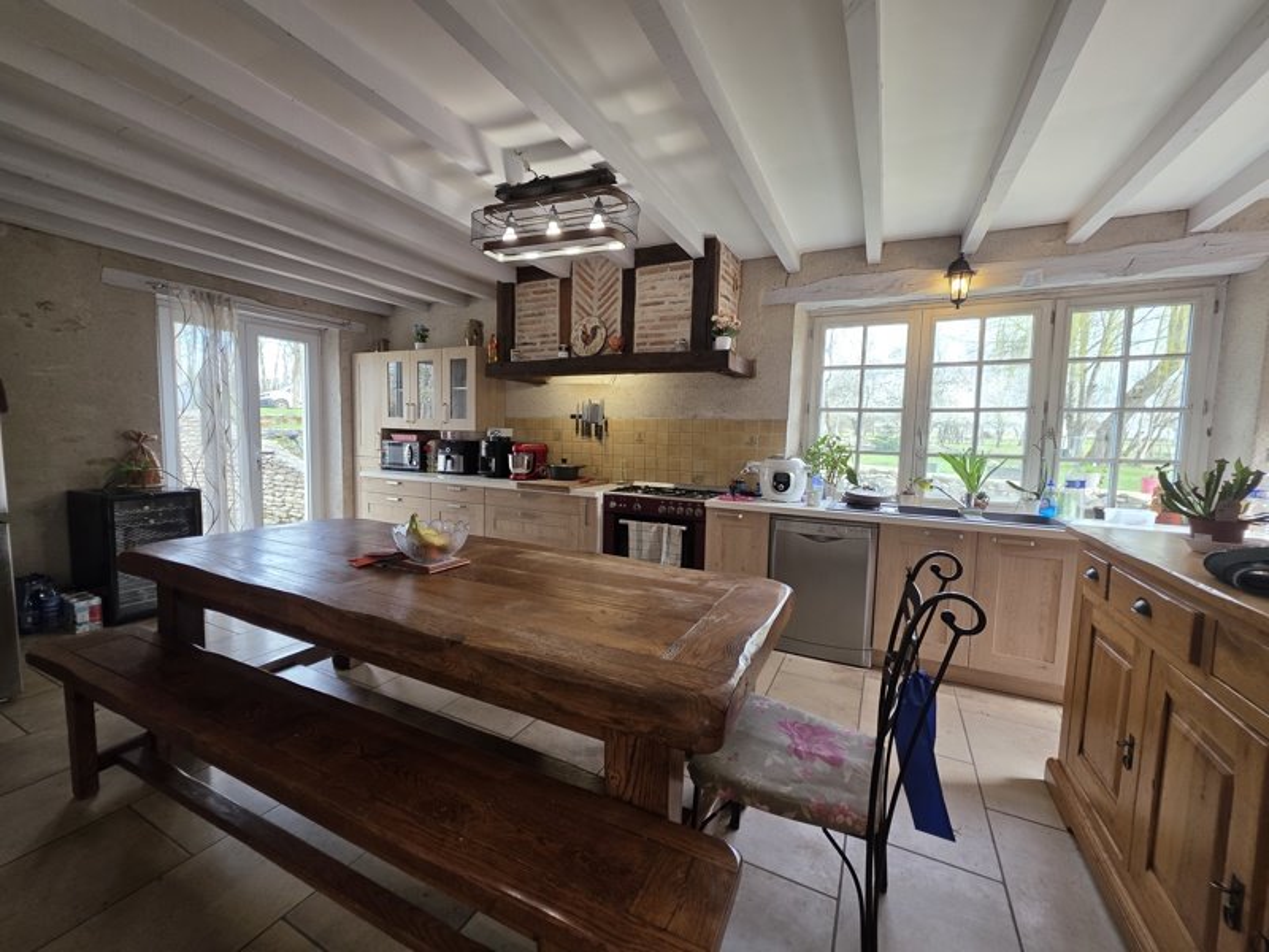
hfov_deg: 106.2
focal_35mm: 13
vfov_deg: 89.9
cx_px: 634
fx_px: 477
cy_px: 476
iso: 125
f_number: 1.9
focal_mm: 2.2
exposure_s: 1/100
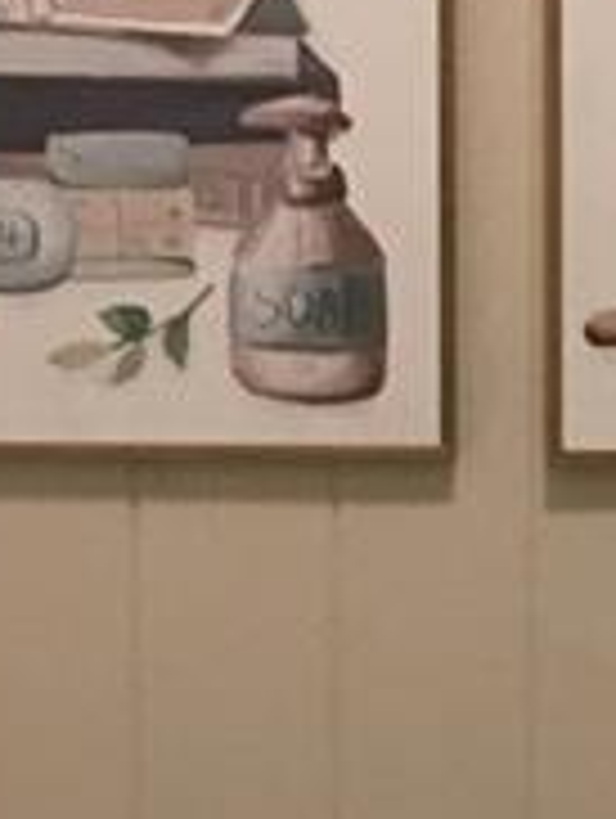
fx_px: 4521
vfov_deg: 10.3
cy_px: 616
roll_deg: -0.5
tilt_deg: -7.9
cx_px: 1241
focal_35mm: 191
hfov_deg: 7.5
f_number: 2.2
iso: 80
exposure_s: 1/30
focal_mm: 4.15
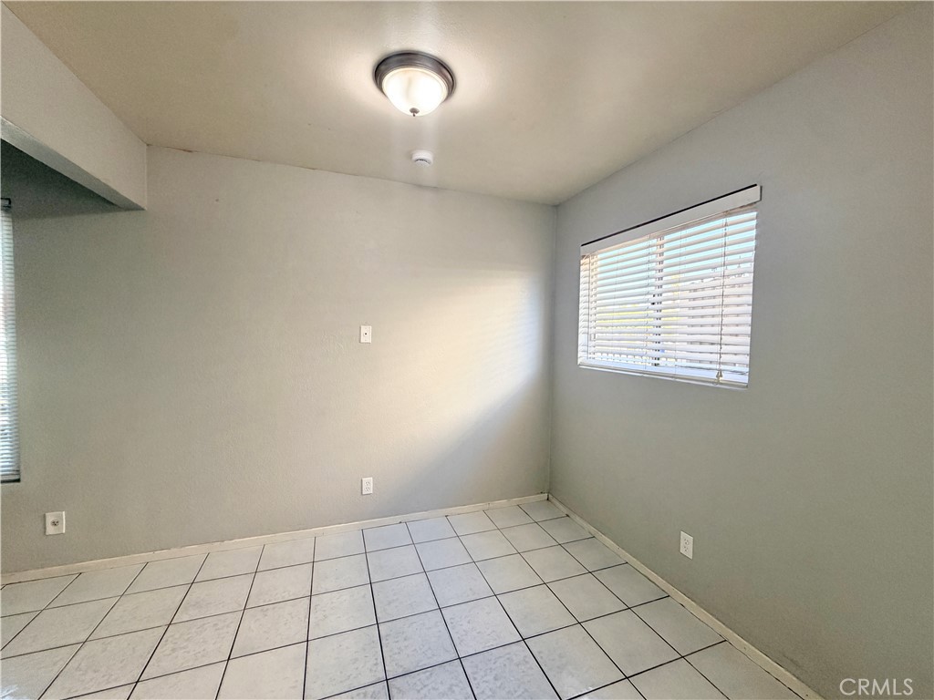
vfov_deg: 85.7
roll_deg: -0.4
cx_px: 467
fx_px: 378
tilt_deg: -2.5
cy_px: 350
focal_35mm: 14
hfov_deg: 102.1
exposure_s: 1/120
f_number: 2.2
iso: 200
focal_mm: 2.22
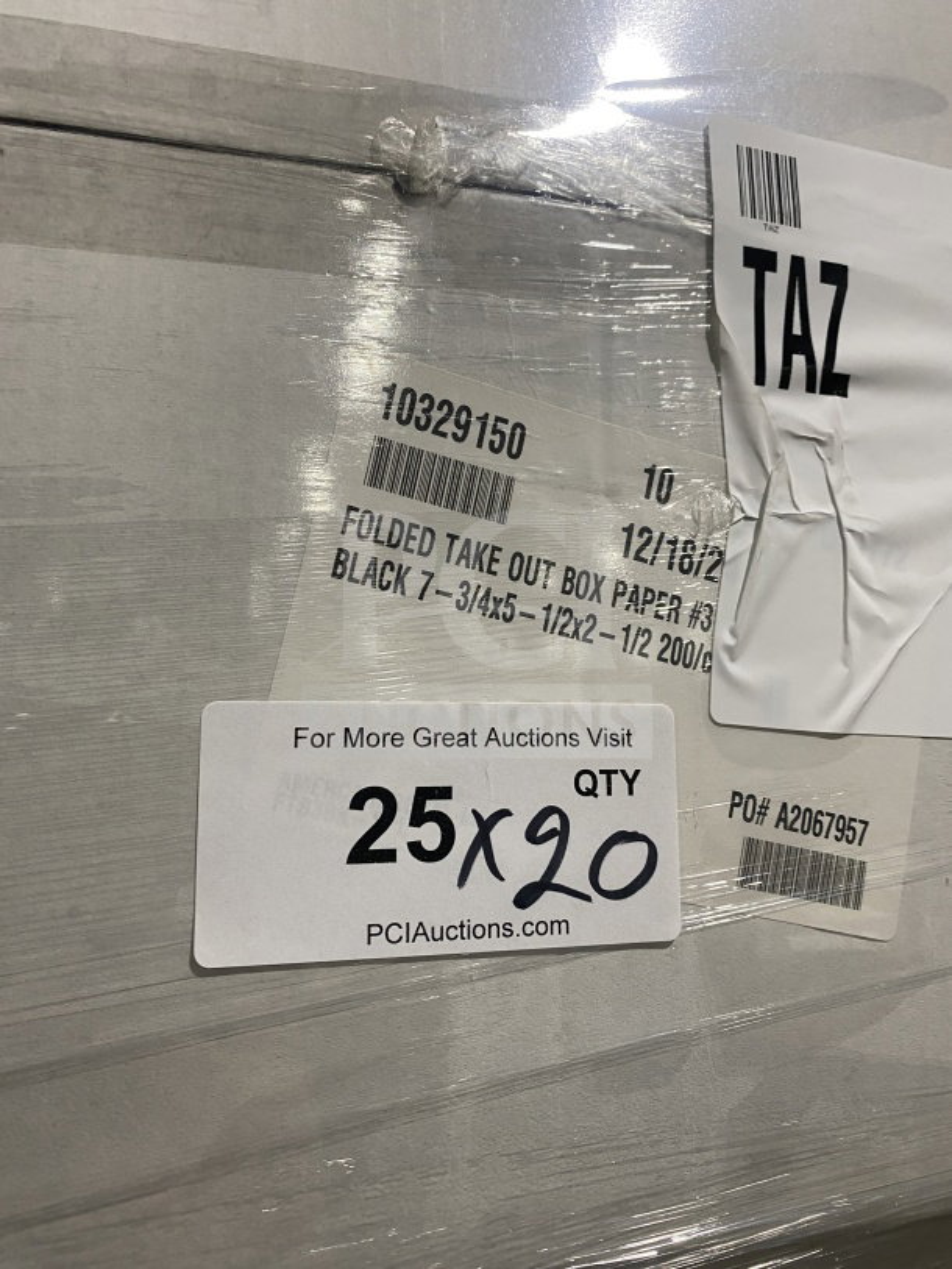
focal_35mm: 26
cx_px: 476
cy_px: 634
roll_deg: +0.7
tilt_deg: +9.3
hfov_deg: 53.1
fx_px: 953
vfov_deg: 67.3
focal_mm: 4.25
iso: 125
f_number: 1.8
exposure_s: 1/96
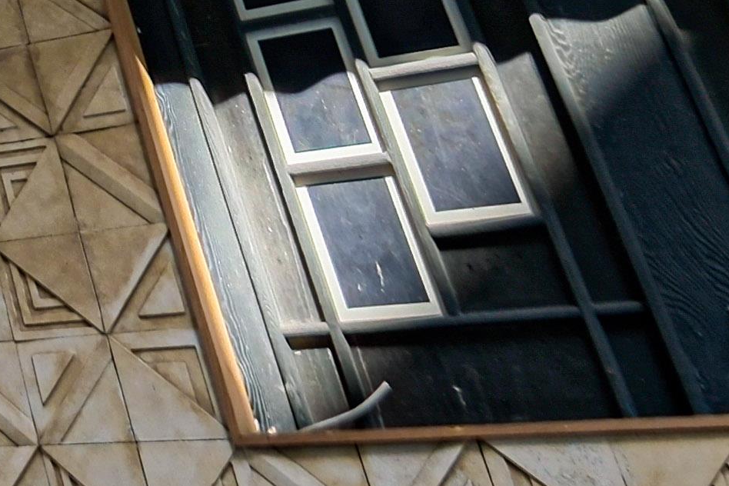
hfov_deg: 17.3
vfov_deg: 14.3
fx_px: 1600
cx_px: -781
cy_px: -506
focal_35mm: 79
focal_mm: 8
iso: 160
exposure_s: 1/70
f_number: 4.5
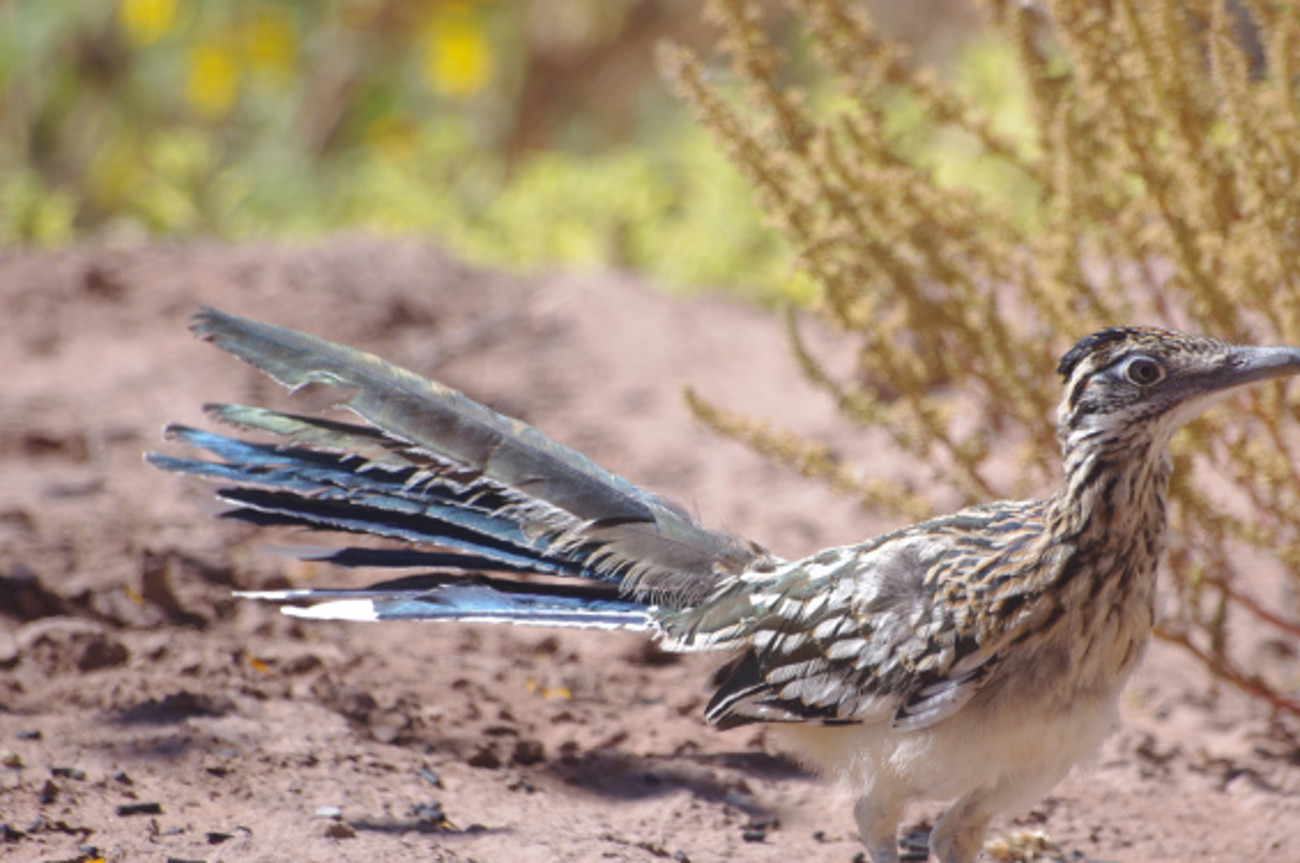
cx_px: 782
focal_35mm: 621
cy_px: 479
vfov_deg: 2.2
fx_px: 22393
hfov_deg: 3.3
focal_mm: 300
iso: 200
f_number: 5.6
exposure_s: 1/400
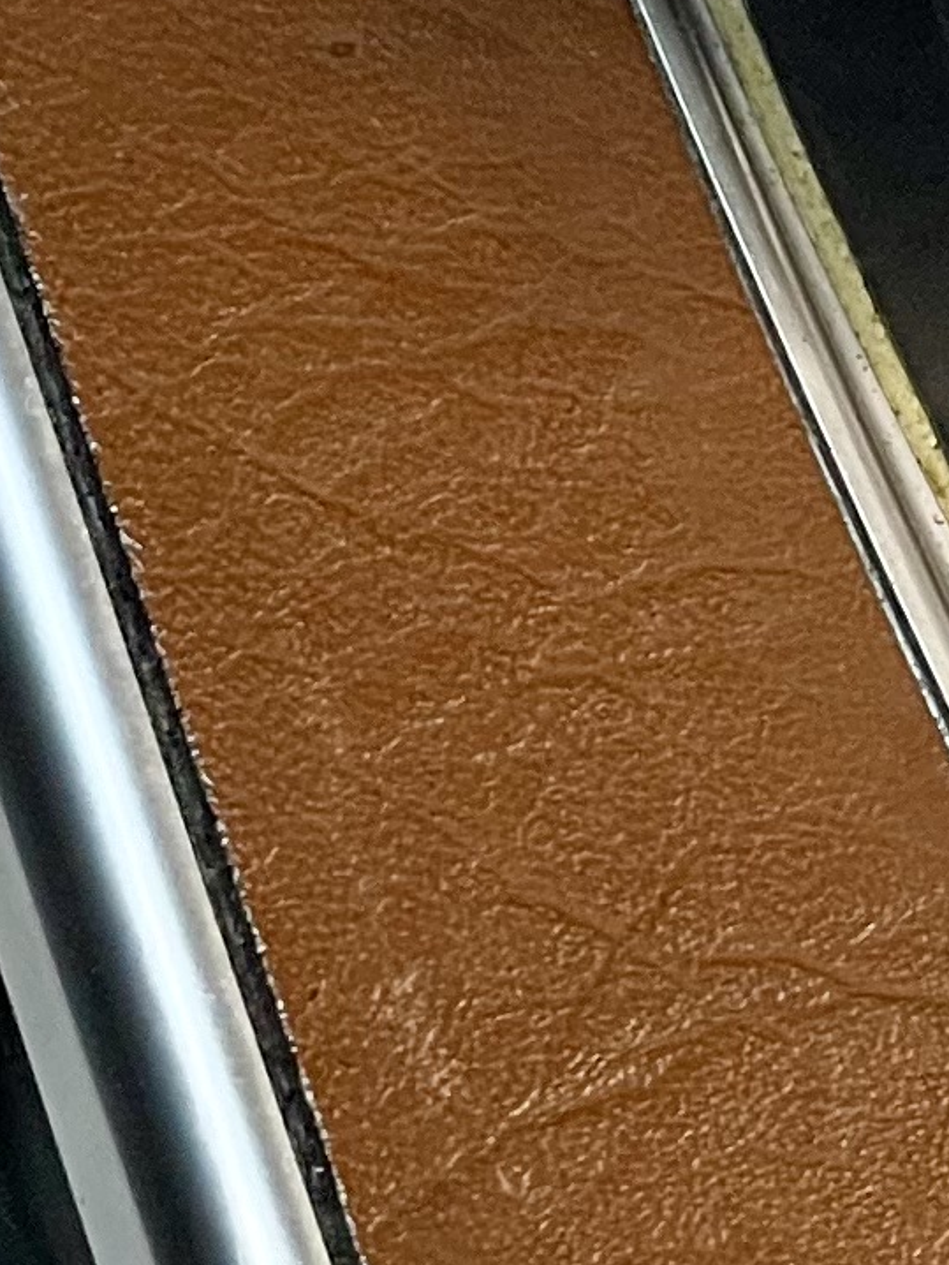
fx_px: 10667
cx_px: 1585
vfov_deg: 6.8
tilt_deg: -27.7
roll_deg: -2.6
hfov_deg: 5.0
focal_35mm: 292
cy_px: 876
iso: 125
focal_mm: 6
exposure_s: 1/100
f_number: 2
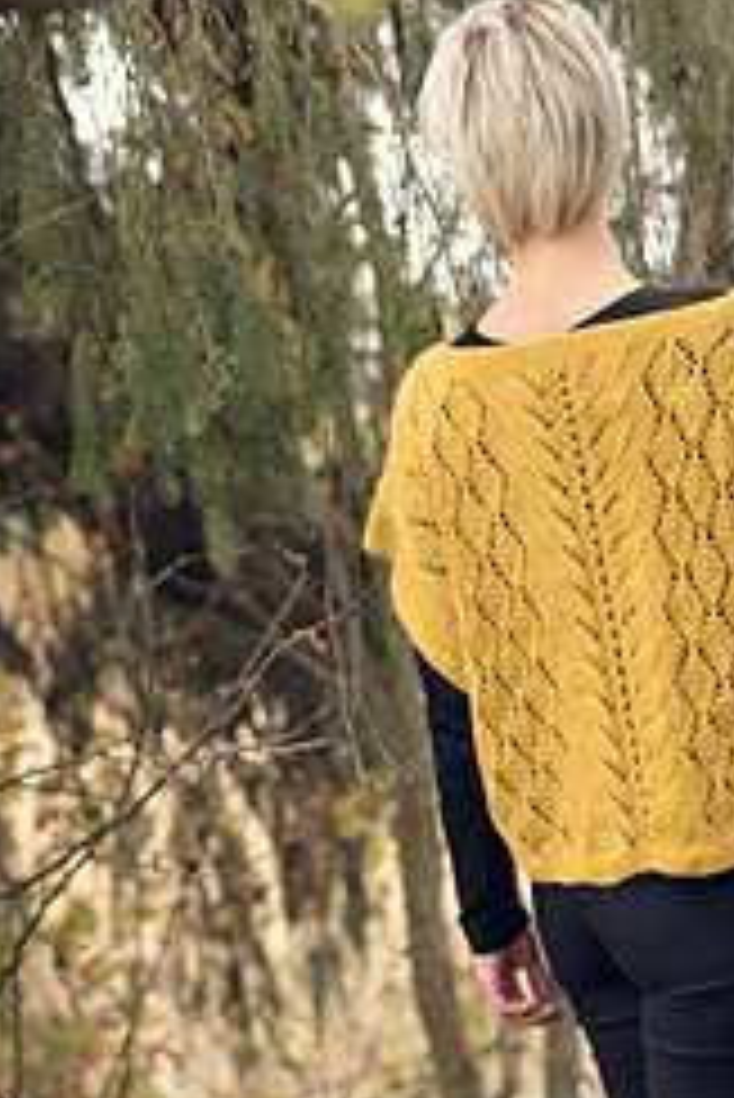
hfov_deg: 10.3
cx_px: 630
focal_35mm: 133
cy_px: 810
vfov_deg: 15.3
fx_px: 4062
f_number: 2.8
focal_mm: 65
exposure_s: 1/200
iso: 160
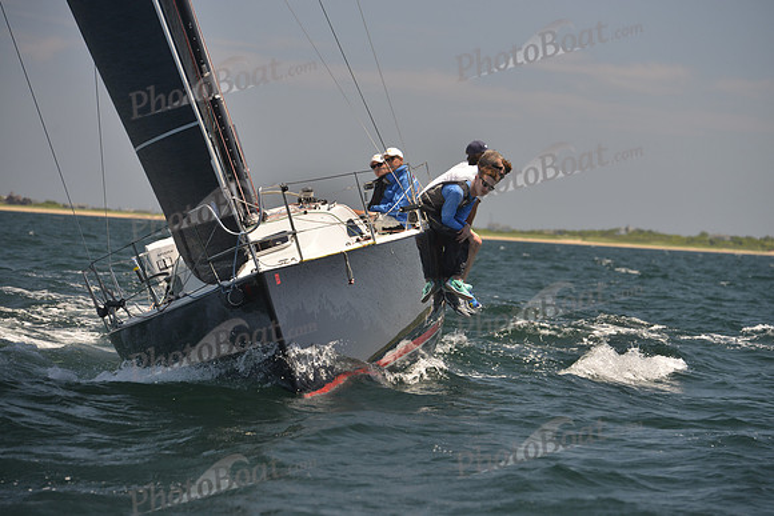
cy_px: 258
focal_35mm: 175
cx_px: 387
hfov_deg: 11.7
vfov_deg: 7.9
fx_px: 3763
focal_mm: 175
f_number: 6.3
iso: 400
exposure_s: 1/800
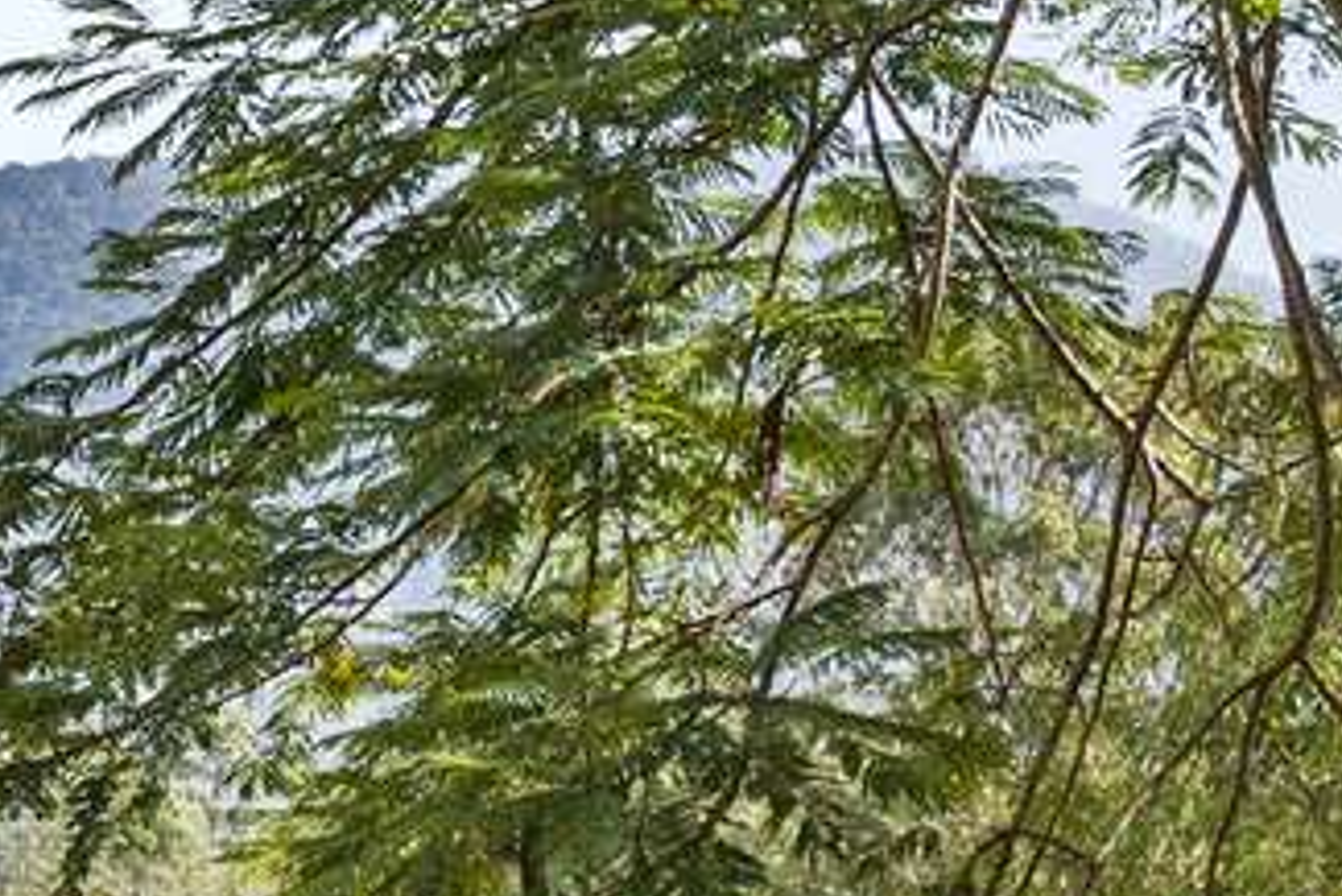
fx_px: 8801
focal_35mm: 236
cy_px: 1548
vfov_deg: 5.7
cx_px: -2288
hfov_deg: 7.8
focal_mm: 40
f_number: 11
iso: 320
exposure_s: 1/400
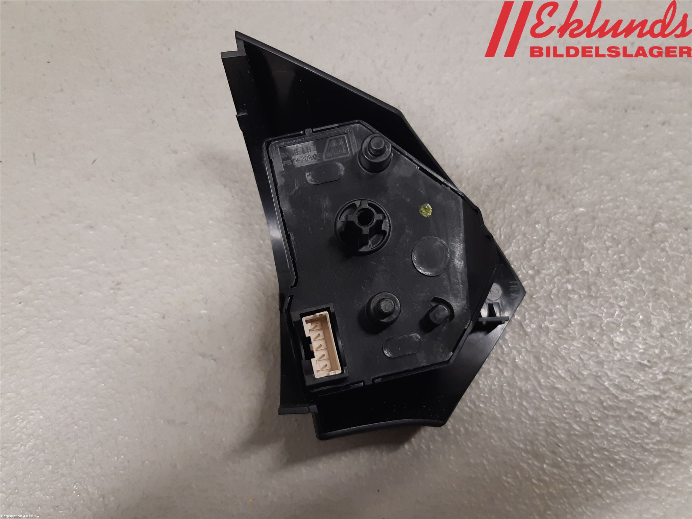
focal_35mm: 26
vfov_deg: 53.1
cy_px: 260
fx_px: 520
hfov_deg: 67.3
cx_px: 346
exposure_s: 1/50
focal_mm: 3.93
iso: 125
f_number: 1.7
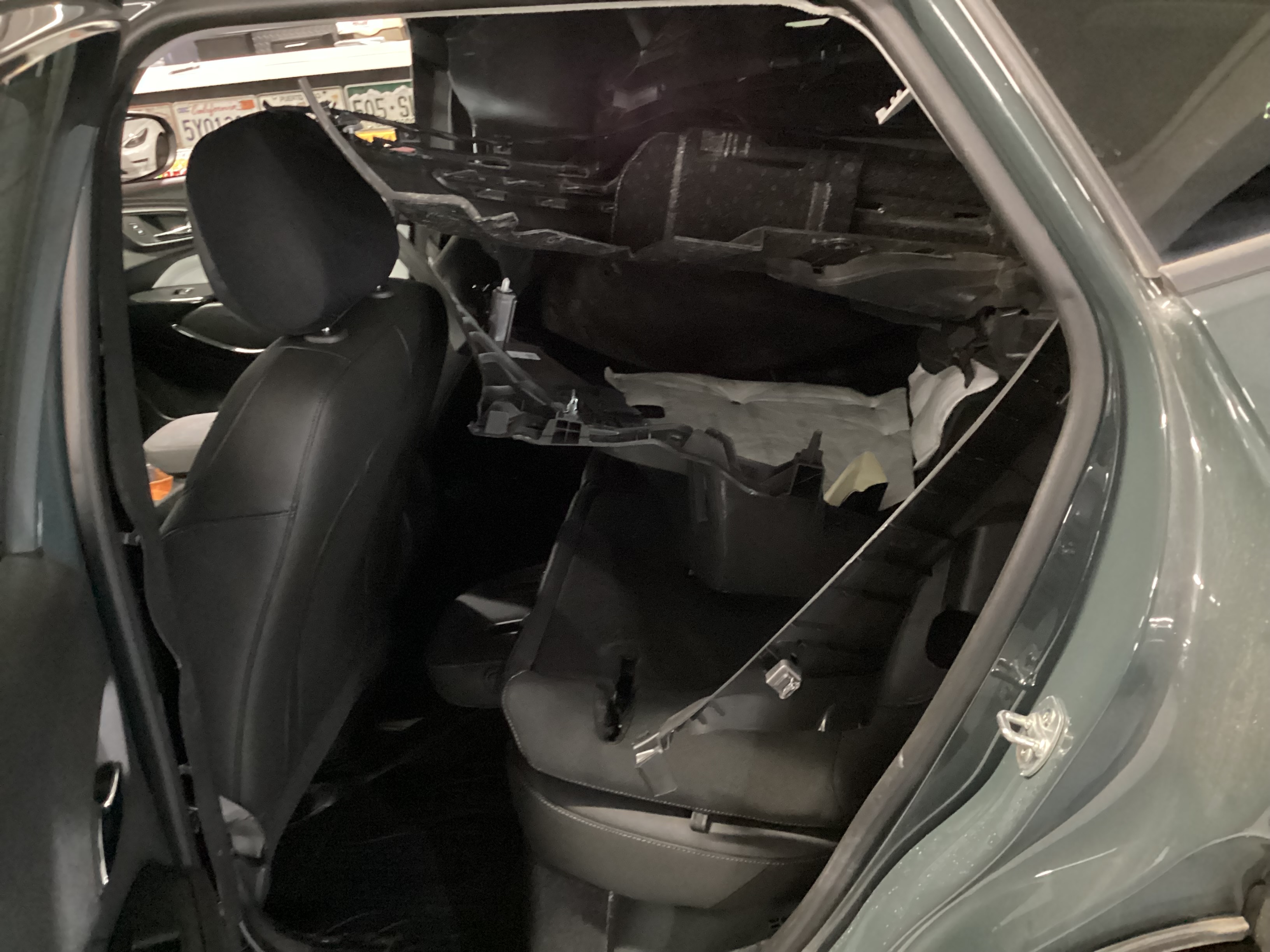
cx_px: 635
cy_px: 476
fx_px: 1137
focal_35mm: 31
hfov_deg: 58.4
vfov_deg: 45.4
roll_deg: +6.2
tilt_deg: -27.2
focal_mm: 3.3
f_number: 2.4
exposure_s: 1/17
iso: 800
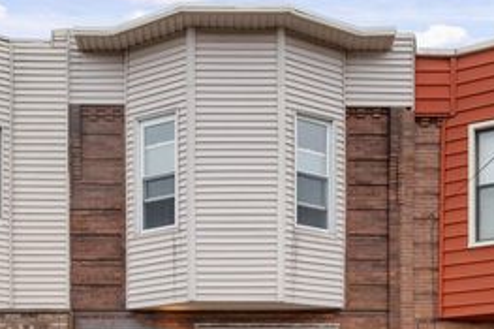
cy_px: 283
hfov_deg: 35.0
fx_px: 782
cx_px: 224
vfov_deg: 23.3
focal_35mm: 57
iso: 640
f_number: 9
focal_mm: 20
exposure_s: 1/125
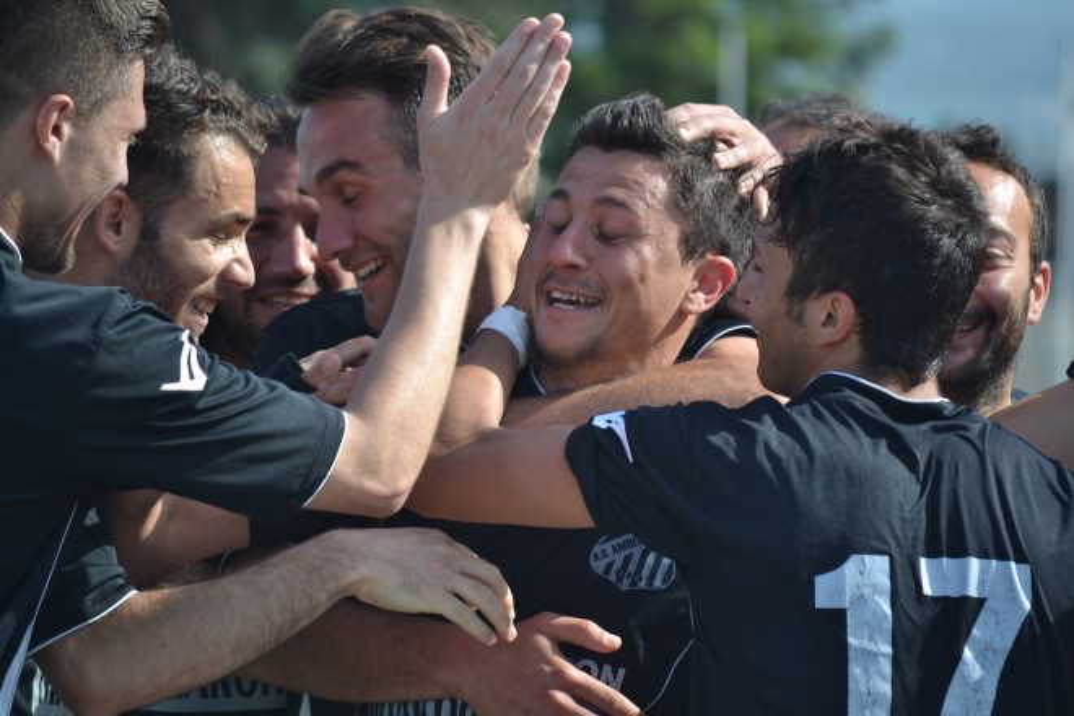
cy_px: 358
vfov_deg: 5.1
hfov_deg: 7.6
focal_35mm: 270
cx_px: 537
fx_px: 8054
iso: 400
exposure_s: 1/800
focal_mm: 180
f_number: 5.6
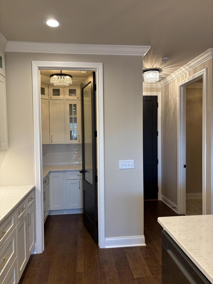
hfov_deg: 53.1
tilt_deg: -1.7
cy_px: 142
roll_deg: +0.2
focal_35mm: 26
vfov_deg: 67.3
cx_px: 106
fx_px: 213
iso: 100
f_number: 1.6
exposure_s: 1/120
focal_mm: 5.96
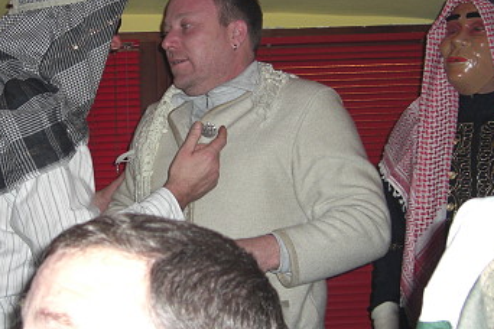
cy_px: 137
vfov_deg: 19.4
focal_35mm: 70
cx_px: 144
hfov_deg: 28.5
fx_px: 960
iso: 200
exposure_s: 1/60
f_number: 2.8
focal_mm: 7.9
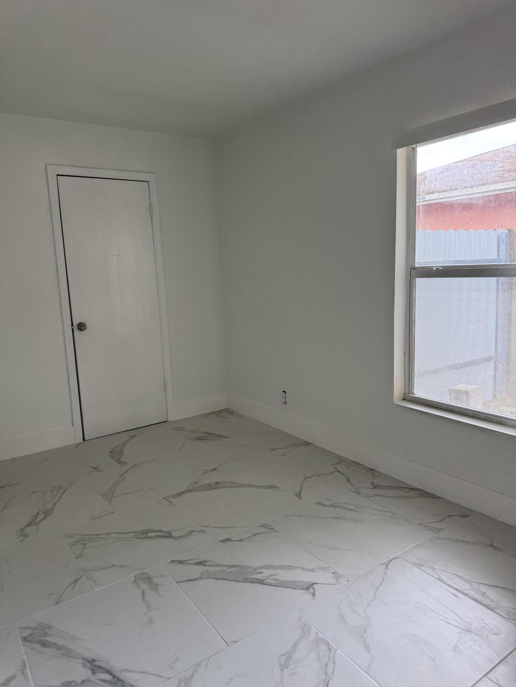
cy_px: 344
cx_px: 258
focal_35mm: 24
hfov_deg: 56.8
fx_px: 477
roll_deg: +1.9
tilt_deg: -9.1
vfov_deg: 71.6
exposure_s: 1/127
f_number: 1.78
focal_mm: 6.76
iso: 100
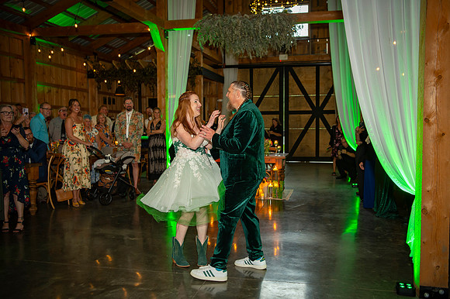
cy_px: 150
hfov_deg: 53.7
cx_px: 225
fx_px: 444
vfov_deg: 37.3
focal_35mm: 36
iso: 800
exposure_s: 1/60
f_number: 2.8
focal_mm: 34
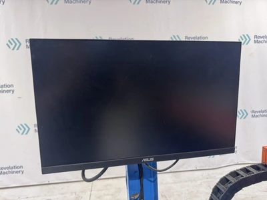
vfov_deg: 56.8
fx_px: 185
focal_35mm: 24
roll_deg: +2.3
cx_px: 134
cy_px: 100
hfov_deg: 71.6
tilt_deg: -7.8
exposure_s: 1/60
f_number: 1.78
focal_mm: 6.76
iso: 160
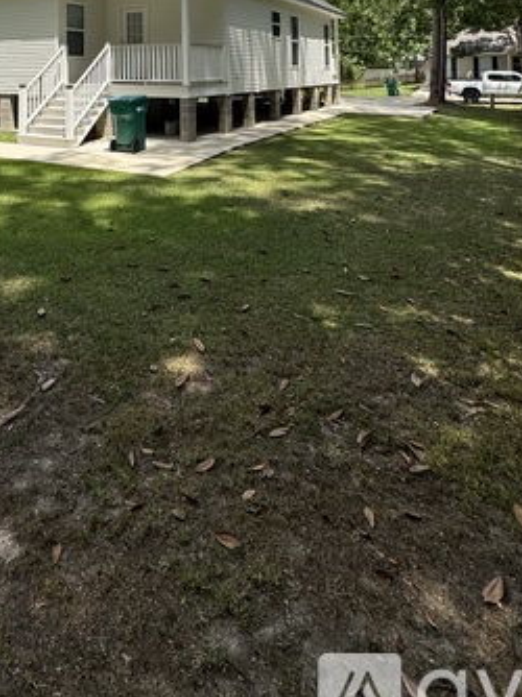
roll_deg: +0.7
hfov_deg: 47.9
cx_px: 134
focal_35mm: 28
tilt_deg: +3.2
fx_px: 564
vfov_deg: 53.5
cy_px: 41
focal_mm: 2.22
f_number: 2.2
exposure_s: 1/1536
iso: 50
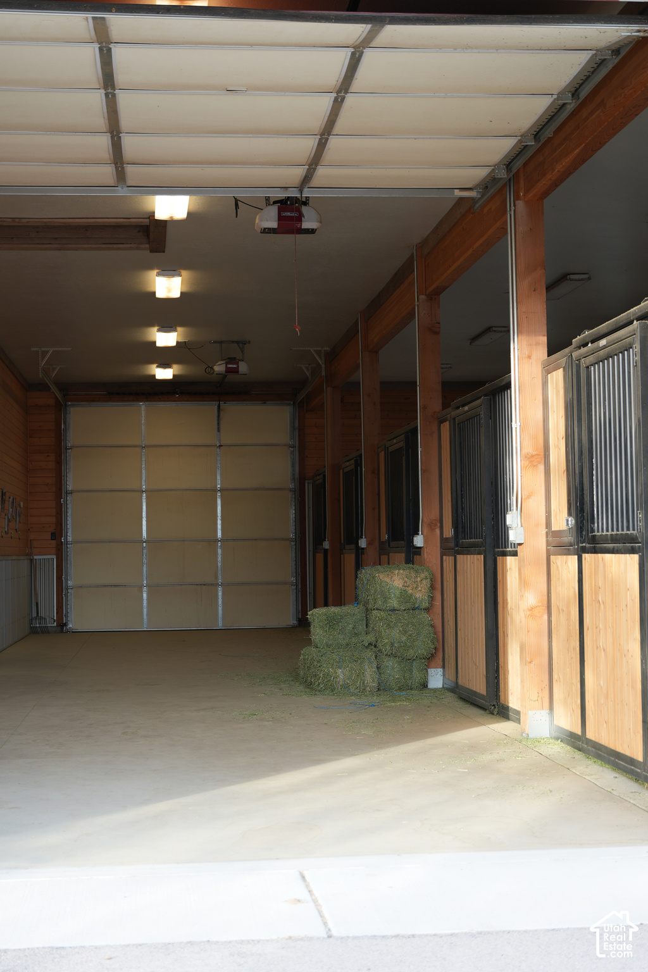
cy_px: 486
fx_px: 1446
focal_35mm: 54
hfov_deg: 25.3
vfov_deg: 37.2
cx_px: 324
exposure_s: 1/60
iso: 100
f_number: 2.8
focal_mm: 35.7
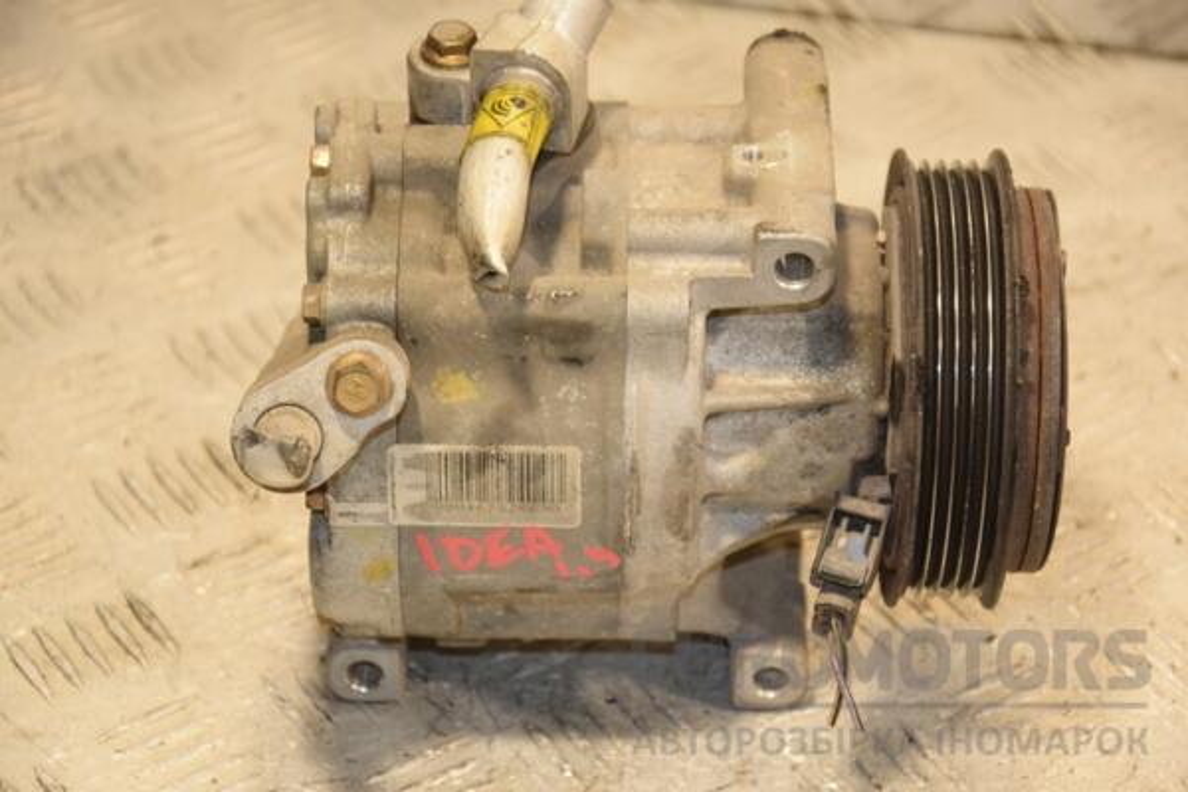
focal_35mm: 120
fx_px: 3960
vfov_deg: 11.4
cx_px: 594
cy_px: 396
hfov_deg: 17.1
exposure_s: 1/125
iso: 800
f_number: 5.3
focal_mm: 80
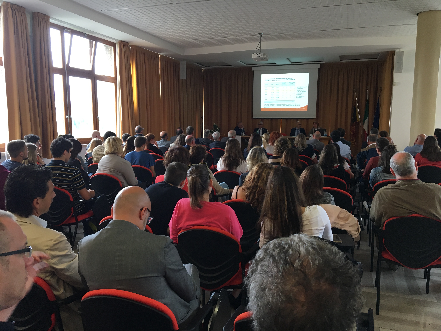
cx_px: 220
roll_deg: +1.0
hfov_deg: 61.7
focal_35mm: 29
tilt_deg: -6.9
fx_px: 369
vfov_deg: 48.2
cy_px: 166
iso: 40
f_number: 2.2
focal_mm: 4.15
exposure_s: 1/33
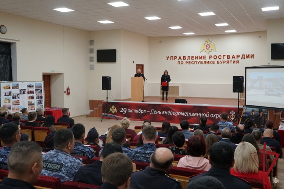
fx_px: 284
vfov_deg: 36.9
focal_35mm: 36
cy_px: 94
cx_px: 142
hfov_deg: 53.1
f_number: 4
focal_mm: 24
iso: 1250
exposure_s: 1/160
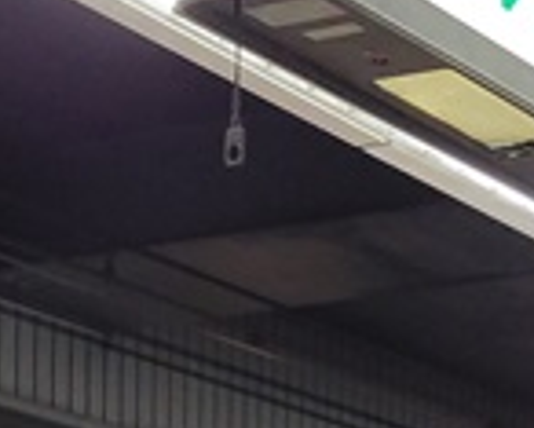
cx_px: 271
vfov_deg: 8.3
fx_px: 2752
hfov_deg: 11.1
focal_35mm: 174
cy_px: 966
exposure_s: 1/120
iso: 250
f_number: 1.8
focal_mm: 5.4
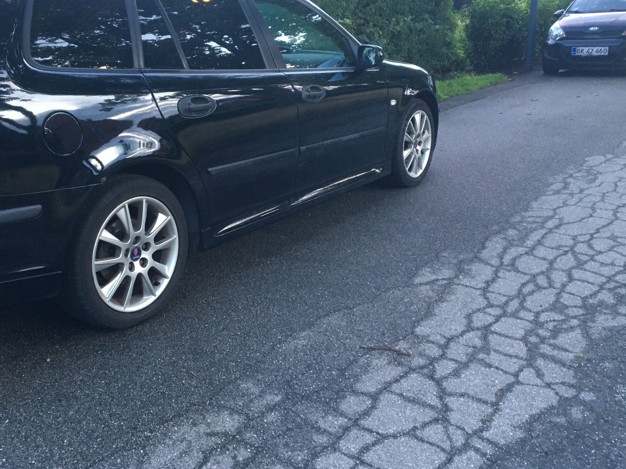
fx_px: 669
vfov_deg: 38.5
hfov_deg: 49.6
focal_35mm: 37
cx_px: 228
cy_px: 193
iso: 160
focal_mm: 4.15
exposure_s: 1/33
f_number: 2.2
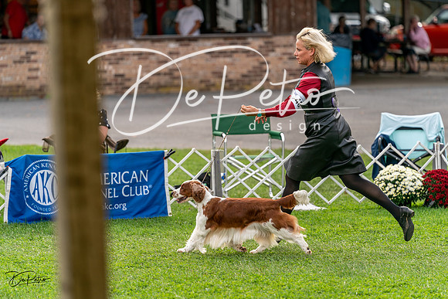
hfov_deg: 10.4
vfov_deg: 7.0
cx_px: 224
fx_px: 2452
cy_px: 150
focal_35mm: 197
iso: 320
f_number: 3.5
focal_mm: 197
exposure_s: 1/1250
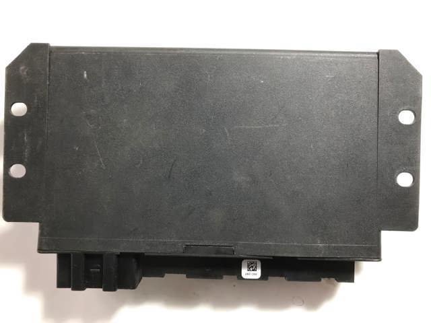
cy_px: 162
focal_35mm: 28
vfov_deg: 49.7
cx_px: 216
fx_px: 349
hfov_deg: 63.4
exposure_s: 1/100
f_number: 1.8
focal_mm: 3.99
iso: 32
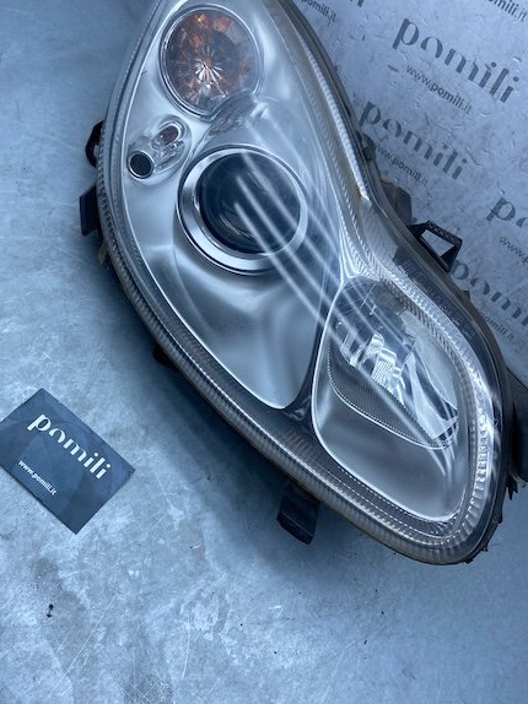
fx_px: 590
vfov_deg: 61.7
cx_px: 248
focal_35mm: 29
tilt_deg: -55.0
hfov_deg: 48.2
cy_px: 345
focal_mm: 4.25
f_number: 1.8
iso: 32
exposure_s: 1/998
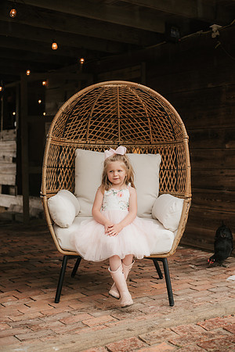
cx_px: 118
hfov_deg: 27.0
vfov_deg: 39.6
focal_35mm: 50
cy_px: 176
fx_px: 490
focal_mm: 50
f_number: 2.8
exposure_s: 1/160
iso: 100
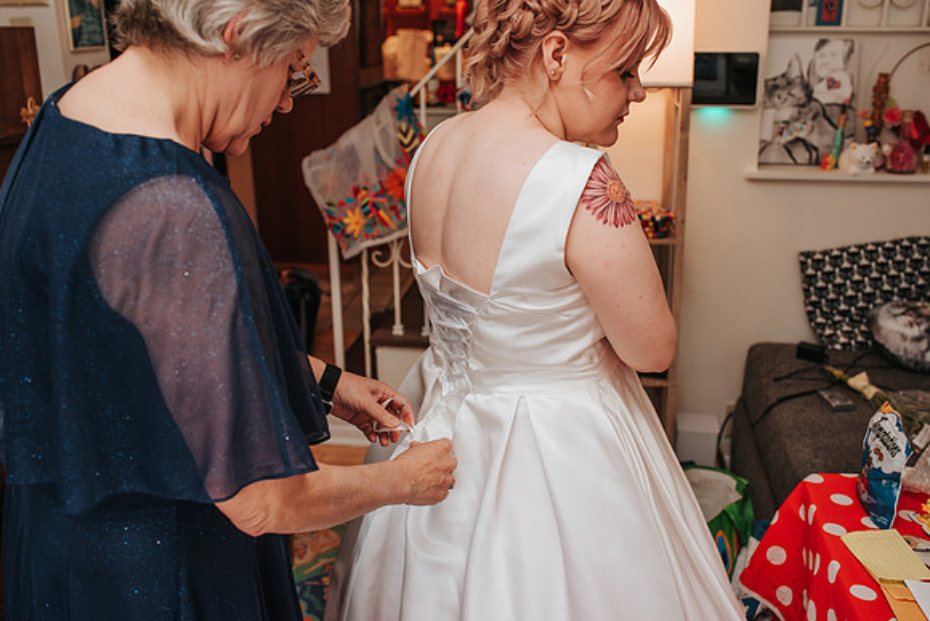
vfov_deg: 37.9
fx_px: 904
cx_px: 465
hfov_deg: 54.4
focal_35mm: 35
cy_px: 310
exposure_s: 1/160
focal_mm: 35
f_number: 4
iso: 800
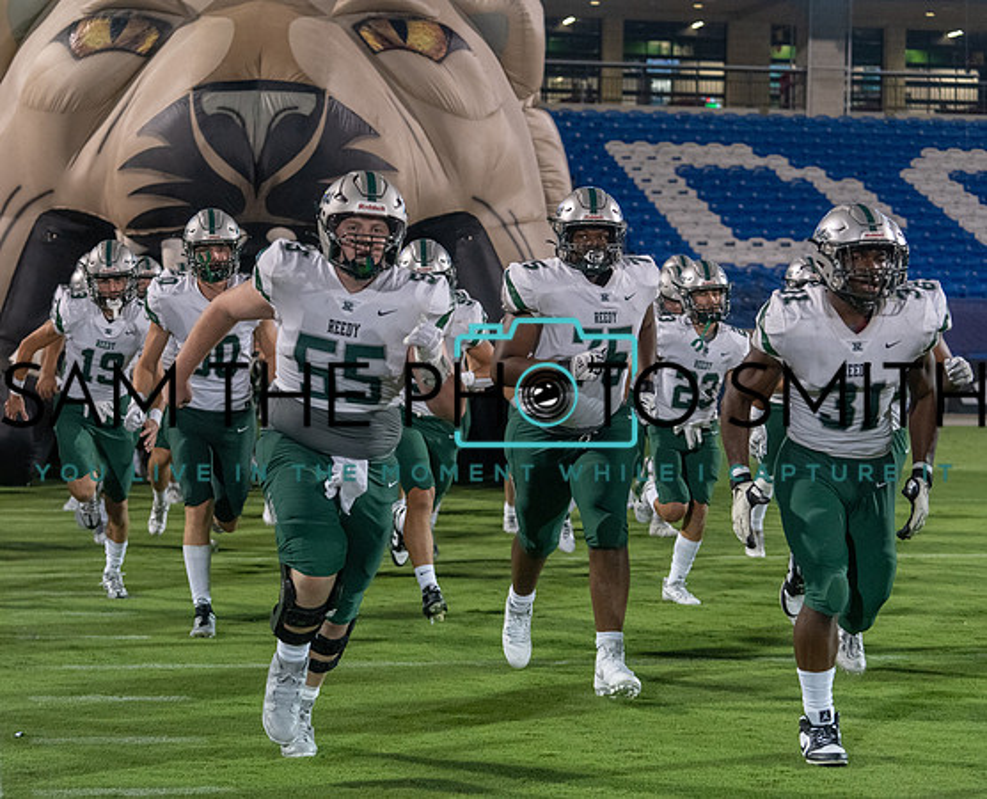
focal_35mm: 86
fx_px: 2525
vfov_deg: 18.0
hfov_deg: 22.1
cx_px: 367
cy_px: 422
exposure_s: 1/1000
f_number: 3.5
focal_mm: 70
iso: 4000
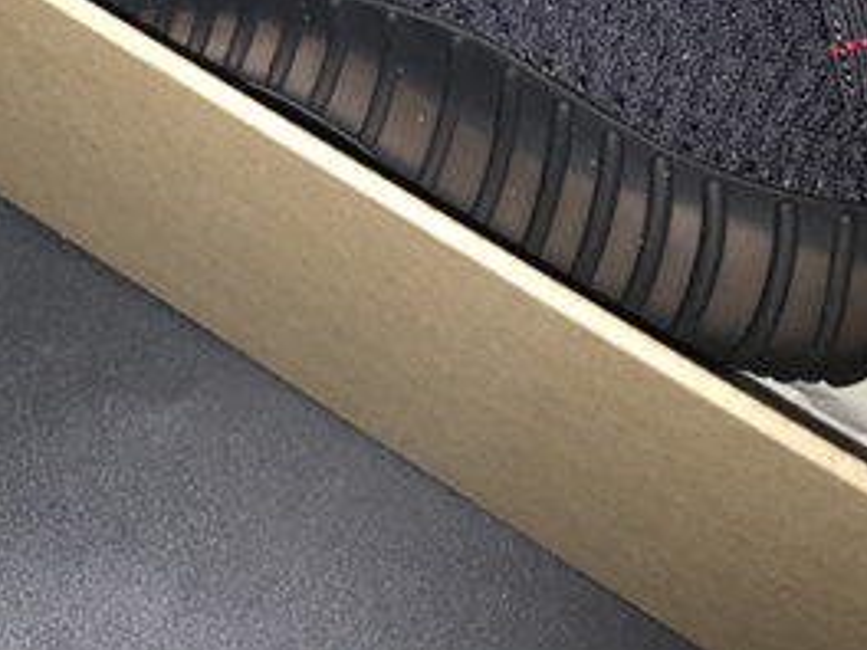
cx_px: 190
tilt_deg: -60.3
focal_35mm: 77
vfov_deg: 17.9
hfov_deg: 25.0
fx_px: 1929
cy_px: -199
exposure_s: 1/17
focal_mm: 4.15
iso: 40
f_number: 2.2
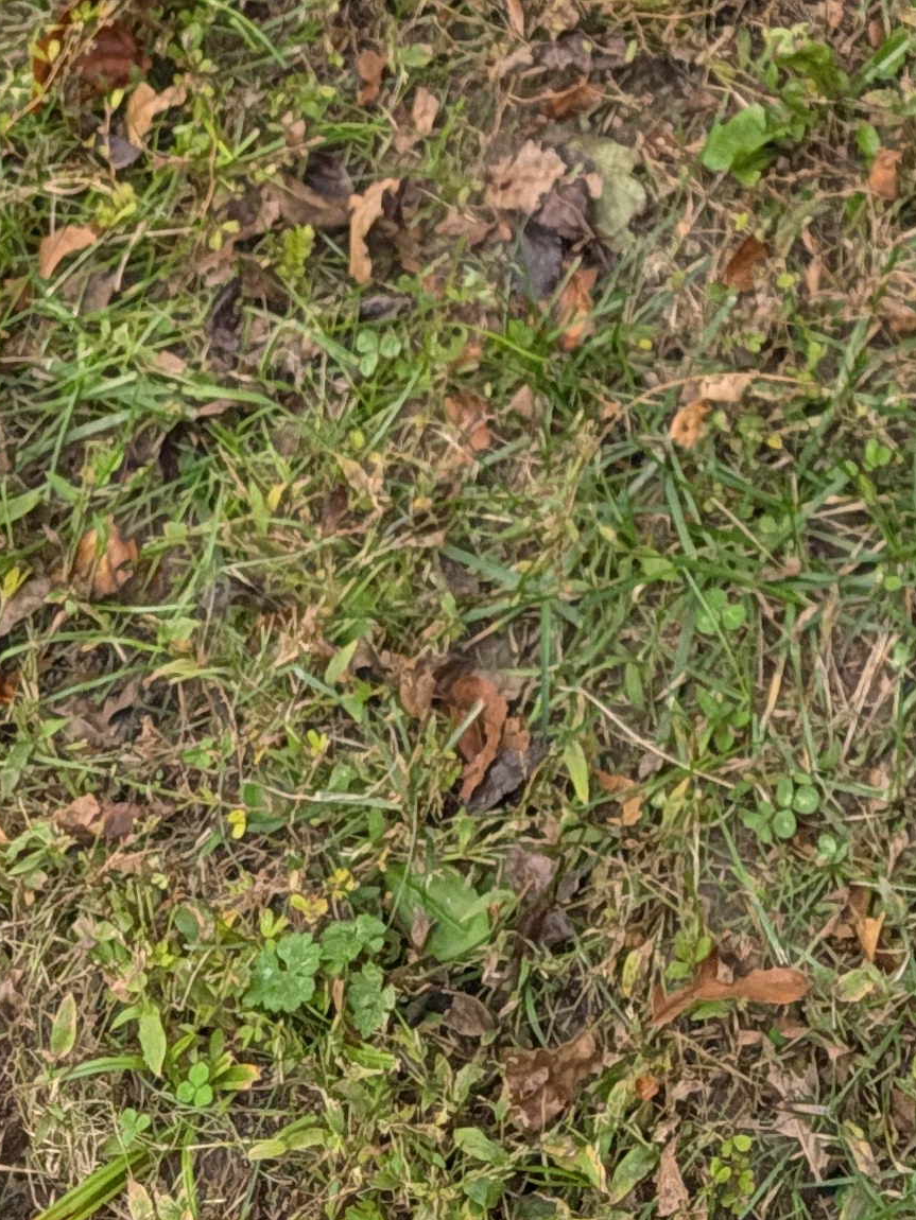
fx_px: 2822
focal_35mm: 80
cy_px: -799
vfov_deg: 19.8
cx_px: 1071
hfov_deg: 17.6
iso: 85
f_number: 1.7
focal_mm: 5.28
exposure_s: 1/175
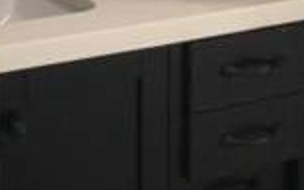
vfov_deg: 11.5
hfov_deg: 18.3
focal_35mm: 104
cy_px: -167
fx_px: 862
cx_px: -118
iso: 64
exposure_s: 1/30
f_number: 2.4
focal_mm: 3.3
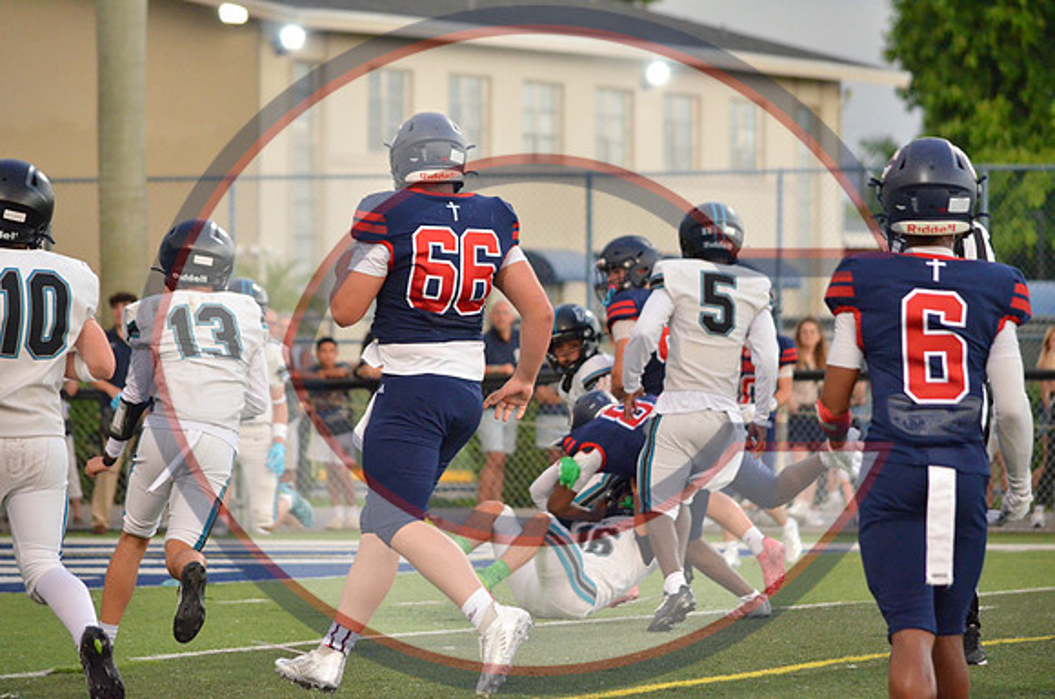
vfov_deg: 5.1
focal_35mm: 270
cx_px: 528
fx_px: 7895
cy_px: 350
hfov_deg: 7.6
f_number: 5
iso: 2800
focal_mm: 180
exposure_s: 1/500
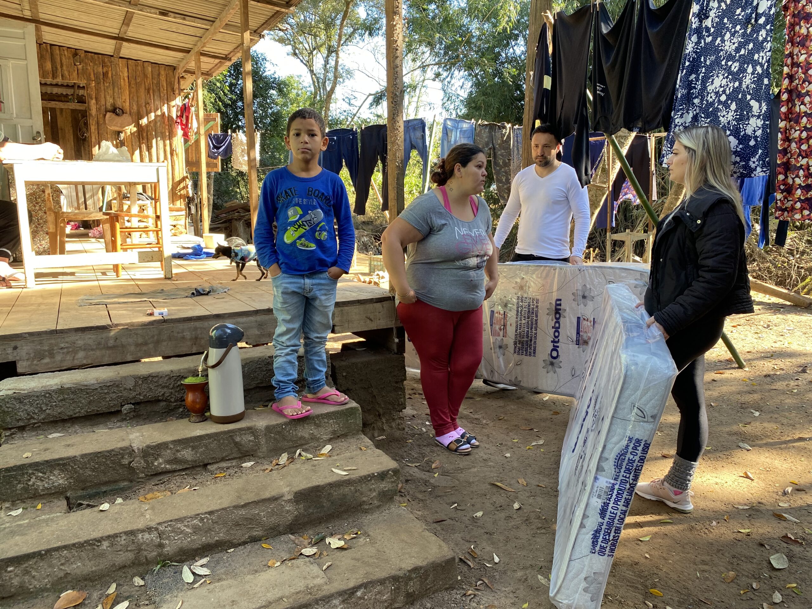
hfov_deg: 67.3
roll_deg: -0.7
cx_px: 406
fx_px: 610
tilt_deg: -9.3
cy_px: 304
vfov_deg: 53.1
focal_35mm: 26
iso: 50
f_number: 1.8
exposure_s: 1/122
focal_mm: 4.25
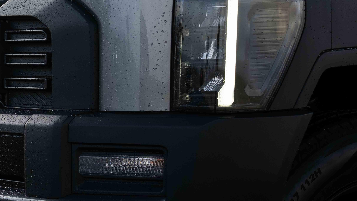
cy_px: 140
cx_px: 4
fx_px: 1136
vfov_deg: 10.1
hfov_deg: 17.5
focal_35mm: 120
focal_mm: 54
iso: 800
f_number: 7.1
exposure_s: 1/320
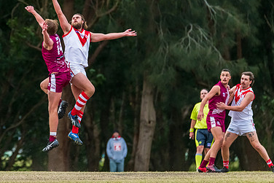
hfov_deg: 3.3
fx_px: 4774
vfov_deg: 2.2
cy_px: 49
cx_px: 77
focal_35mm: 627
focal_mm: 400
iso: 3200
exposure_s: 1/1250
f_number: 6
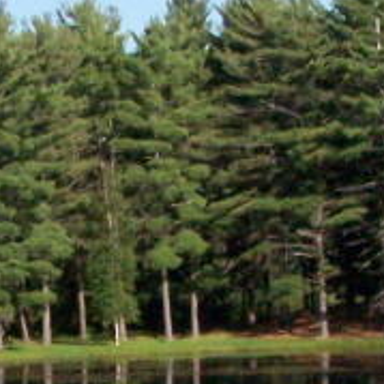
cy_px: 341
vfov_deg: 9.1
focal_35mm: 192
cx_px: 17
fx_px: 2410
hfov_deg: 9.1
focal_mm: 6.3
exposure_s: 1/1600
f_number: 5.6
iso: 400
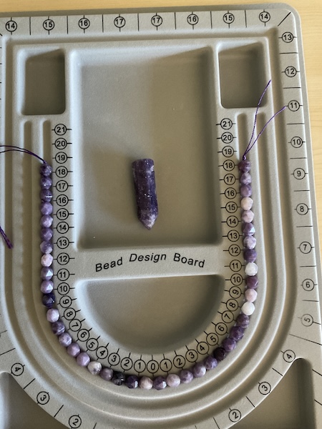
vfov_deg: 61.7
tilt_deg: -84.7
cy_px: 214
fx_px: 360
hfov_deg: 48.2
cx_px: 161
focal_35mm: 29
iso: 250
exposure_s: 1/40
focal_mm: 3
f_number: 1.8
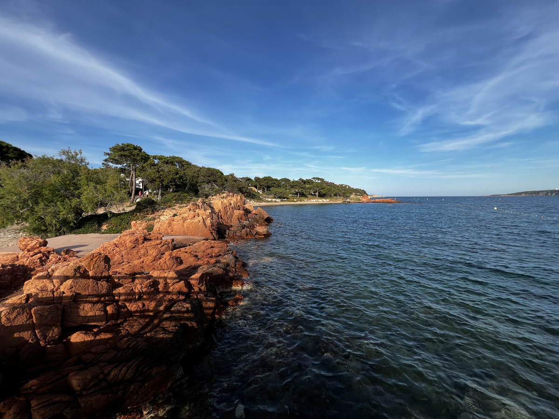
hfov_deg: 106.2
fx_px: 210
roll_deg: +0.4
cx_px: 280
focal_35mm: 13
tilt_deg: -2.5
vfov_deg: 89.9
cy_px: 210
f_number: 1.8
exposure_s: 1/1309
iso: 32
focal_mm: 1.57
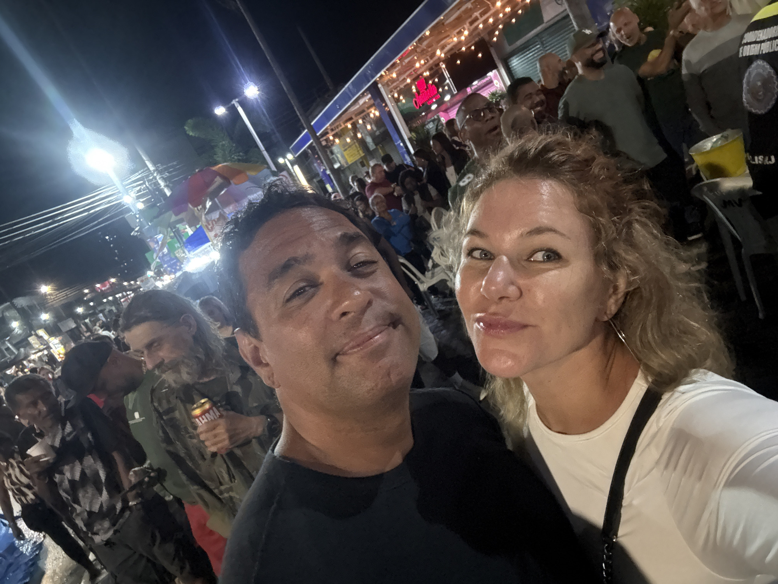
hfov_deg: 73.9
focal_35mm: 23
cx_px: 389
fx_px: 517
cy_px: 292
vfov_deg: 58.9
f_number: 1.9
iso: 640
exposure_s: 1/30
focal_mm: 2.69
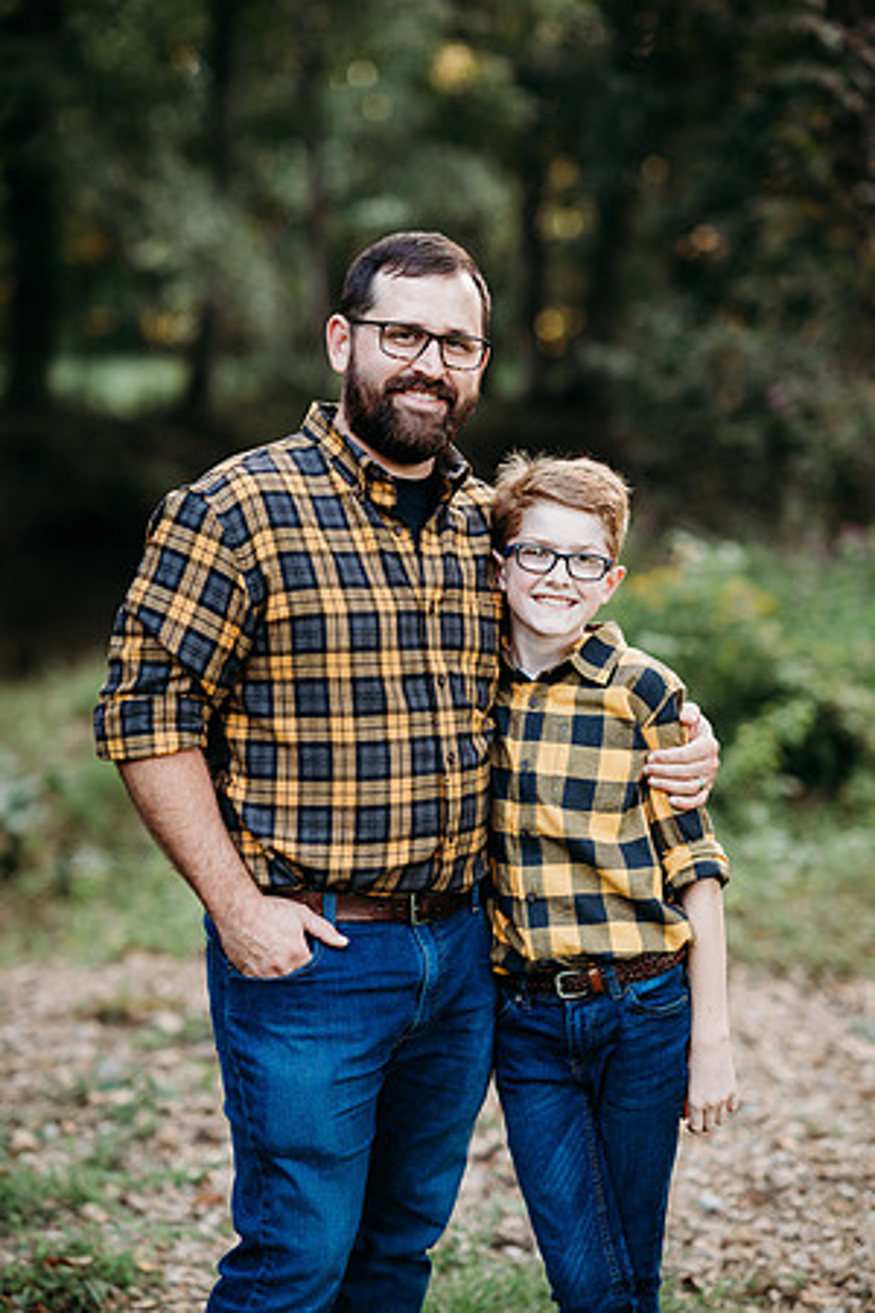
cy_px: 656
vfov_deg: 23.9
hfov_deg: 16.1
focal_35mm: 85
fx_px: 3099
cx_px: 438
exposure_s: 1/200
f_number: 2.2
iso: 200
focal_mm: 85
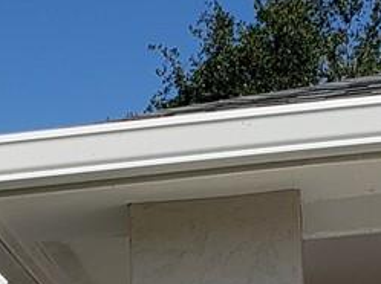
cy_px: 460
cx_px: -114
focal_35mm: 107
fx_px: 1176
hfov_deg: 17.3
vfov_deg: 12.9
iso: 50
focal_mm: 4.3
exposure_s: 1/2819
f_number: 2.4
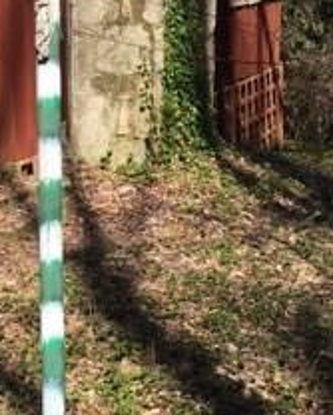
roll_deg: +1.8
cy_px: 204
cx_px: -46
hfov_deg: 17.1
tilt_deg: -12.7
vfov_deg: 21.9
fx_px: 1069
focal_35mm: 87
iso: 25
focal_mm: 4.15
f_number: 2.2
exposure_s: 1/938
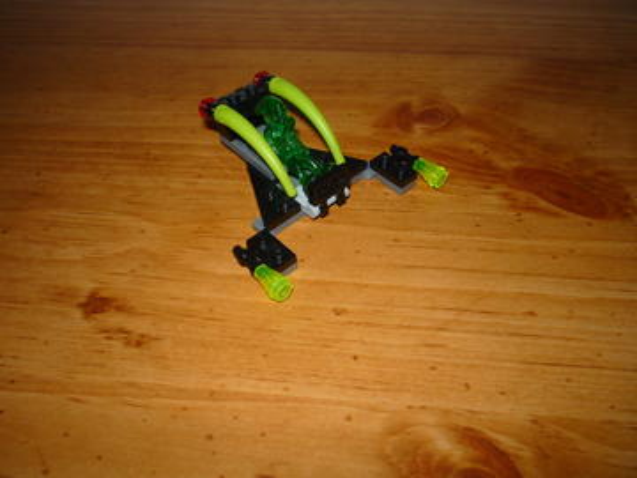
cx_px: 318
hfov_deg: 56.8
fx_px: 589
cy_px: 239
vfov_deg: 44.2
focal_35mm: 32
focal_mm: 5.2
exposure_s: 1/30
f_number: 4
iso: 100
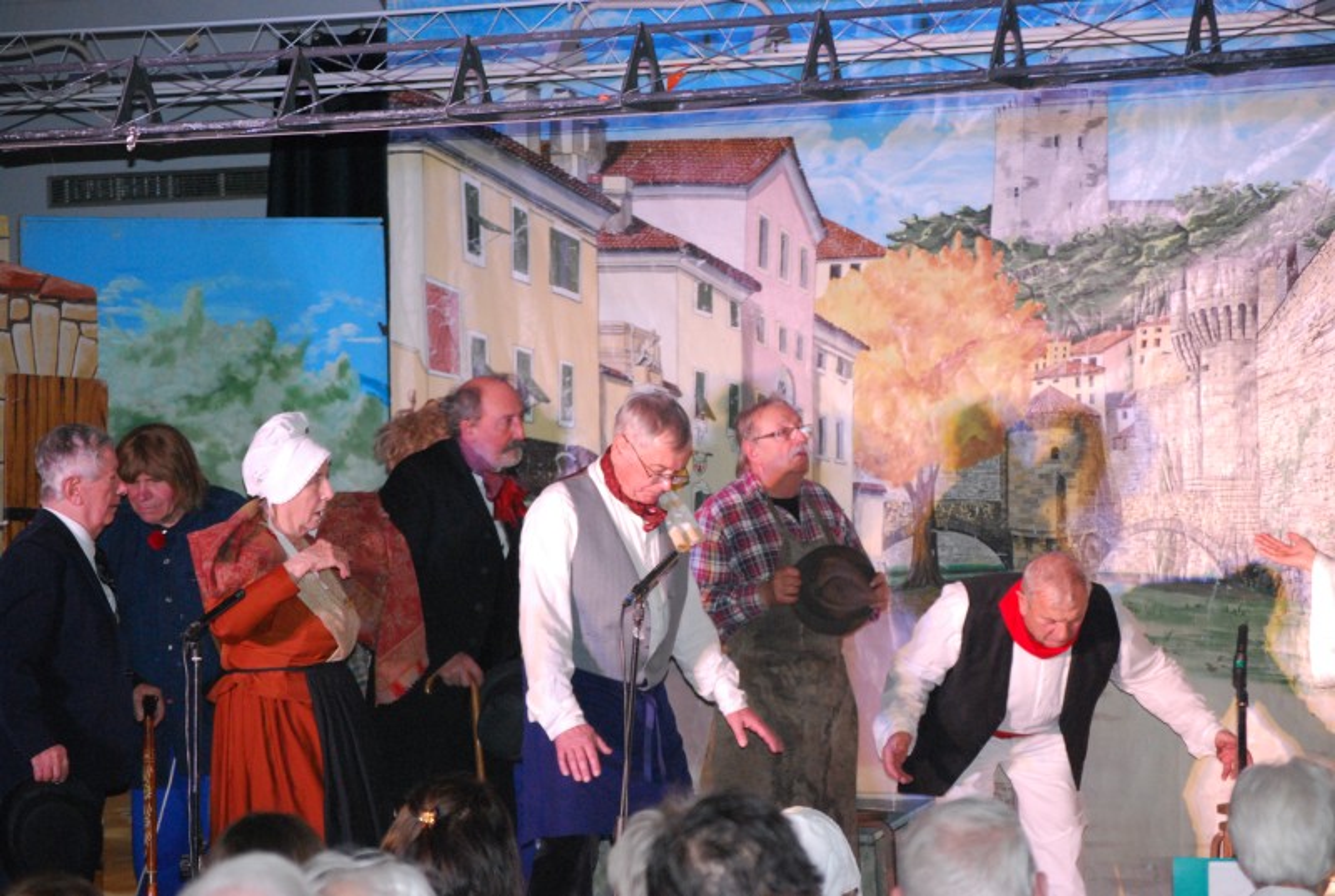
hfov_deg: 16.0
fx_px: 4738
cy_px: 448
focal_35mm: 128
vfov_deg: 10.8
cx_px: 668
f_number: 4.5
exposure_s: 1/60
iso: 1400
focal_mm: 85
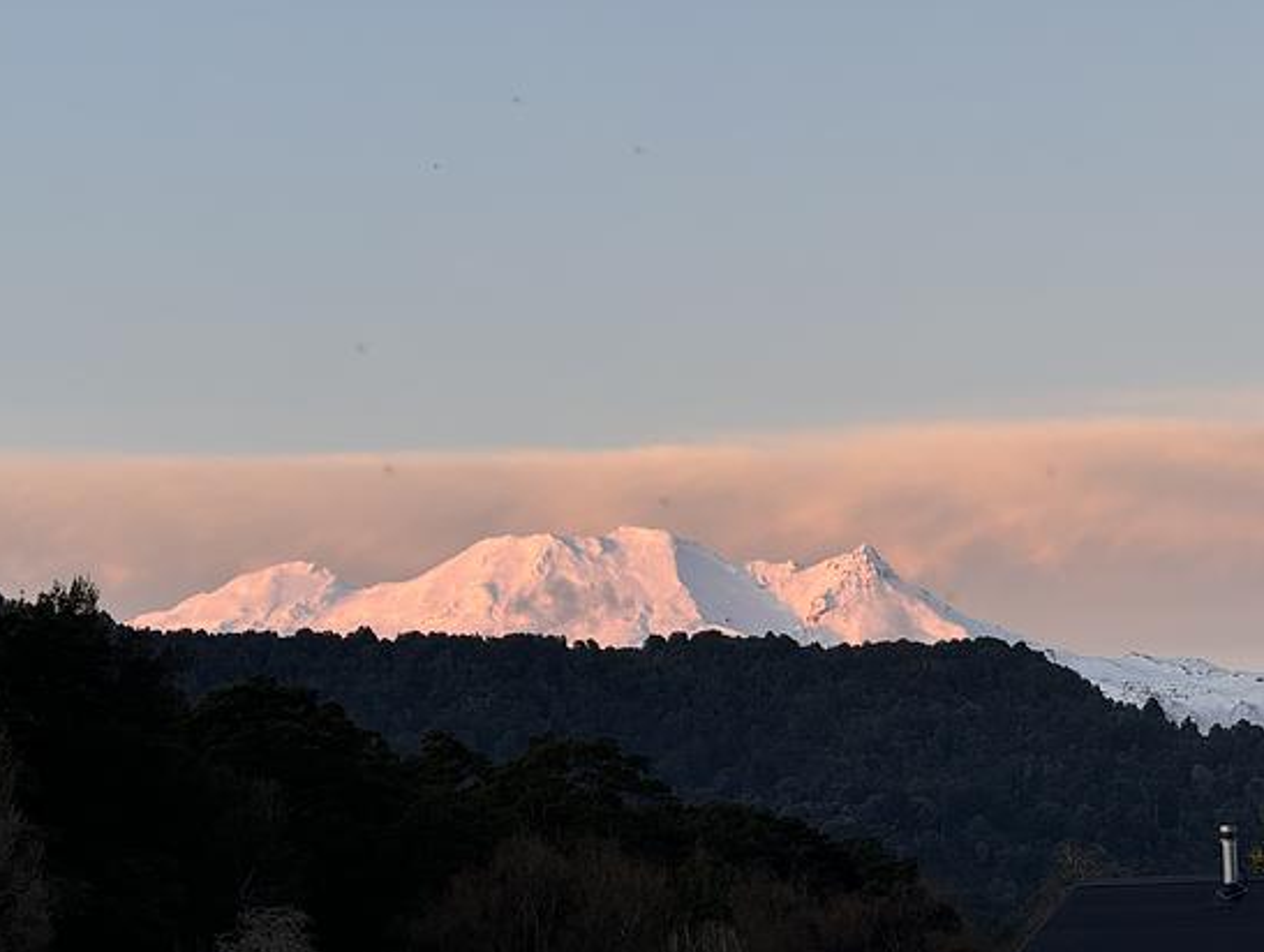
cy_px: 456
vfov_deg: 10.9
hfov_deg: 14.5
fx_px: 4974
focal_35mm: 136
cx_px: 580
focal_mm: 15.66
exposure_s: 1/99
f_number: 2.8
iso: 50
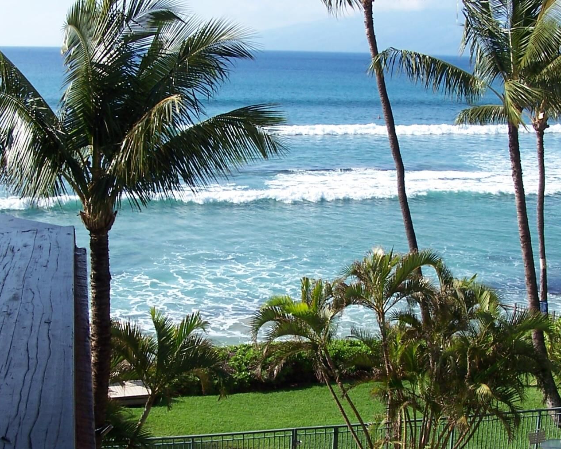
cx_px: 304
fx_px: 996
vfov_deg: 25.3
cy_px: 284
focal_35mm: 60
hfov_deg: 31.4
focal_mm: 6.3
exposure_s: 1/500
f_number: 4
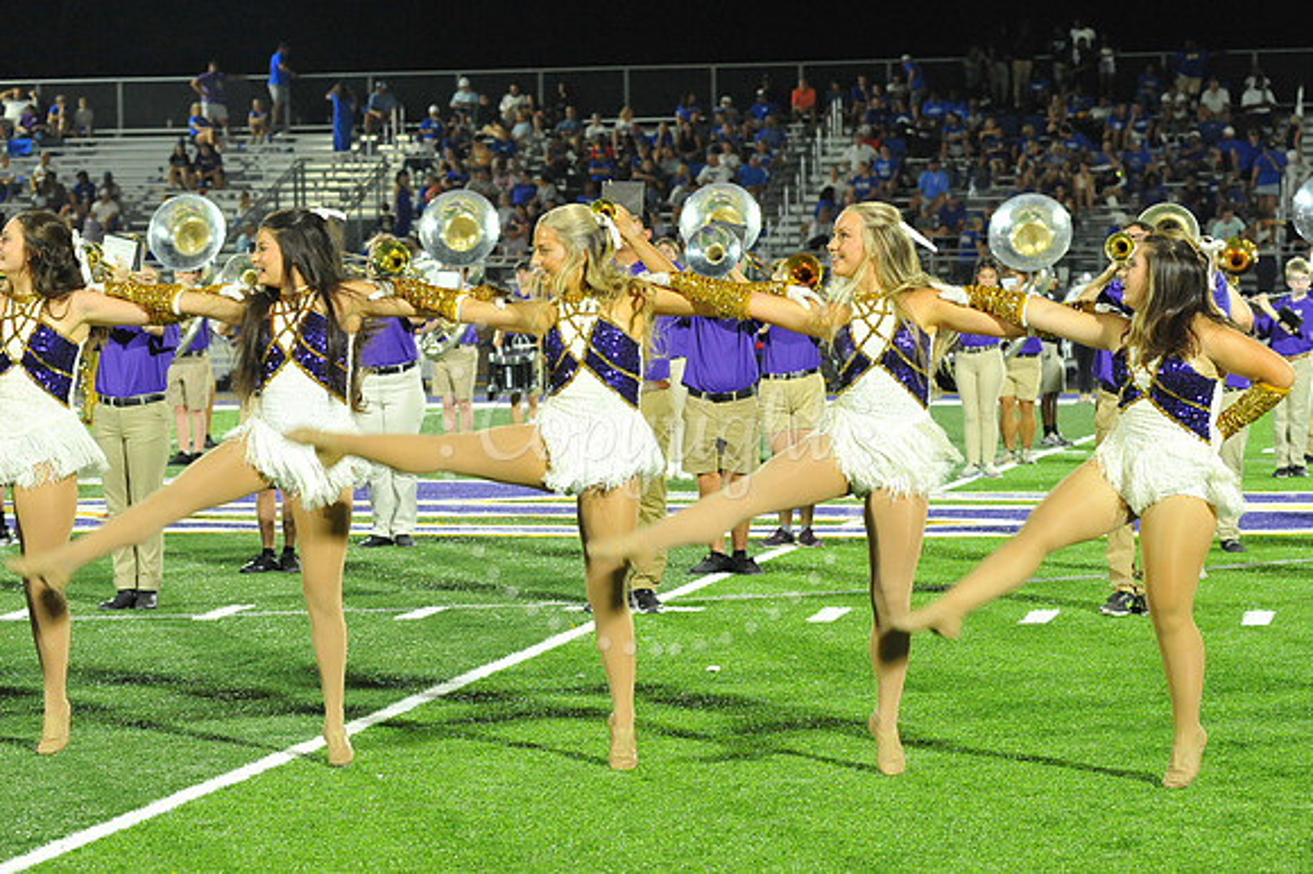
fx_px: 3827
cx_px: 656
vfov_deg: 13.0
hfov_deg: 19.5
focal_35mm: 105
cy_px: 437
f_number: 5.6
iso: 5000
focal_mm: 105
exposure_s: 1/250
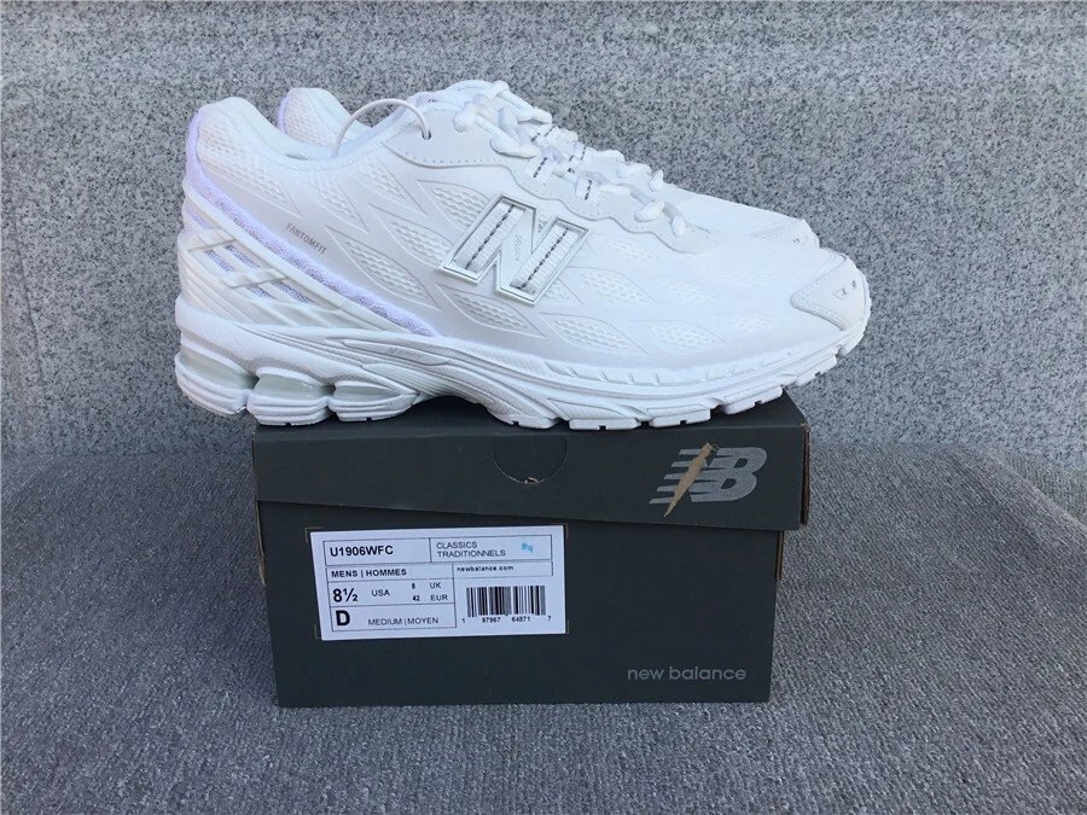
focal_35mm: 31
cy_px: 408
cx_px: 544
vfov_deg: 45.4
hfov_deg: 58.4
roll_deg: +0.1
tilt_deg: -19.1
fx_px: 973
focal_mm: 3.3
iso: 25
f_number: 2.4
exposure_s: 1/574
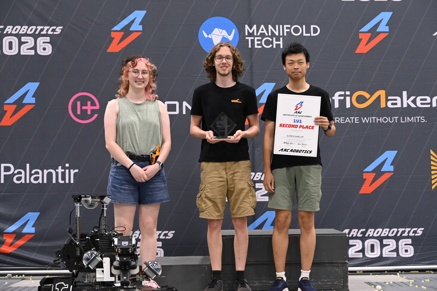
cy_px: 146
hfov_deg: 27.4
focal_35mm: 74
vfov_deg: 18.4
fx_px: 898
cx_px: 218
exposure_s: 1/200
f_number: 6.3
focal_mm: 74
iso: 10000
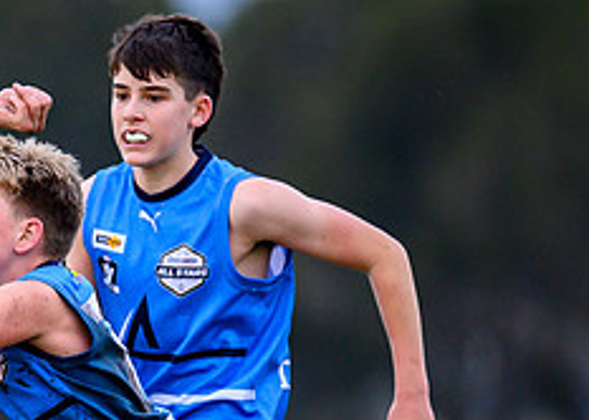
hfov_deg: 1.1
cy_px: 466
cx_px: -472
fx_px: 31990
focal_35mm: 1914
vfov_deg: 0.8
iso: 900
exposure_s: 1/1600
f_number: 4.5
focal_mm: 500
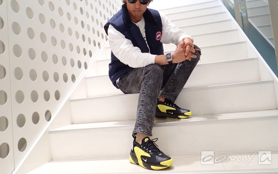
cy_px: 72
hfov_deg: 59.6
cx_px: 140
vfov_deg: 39.3
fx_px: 242
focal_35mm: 32
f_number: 2.3
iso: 200
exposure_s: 1/40
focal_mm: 5.5
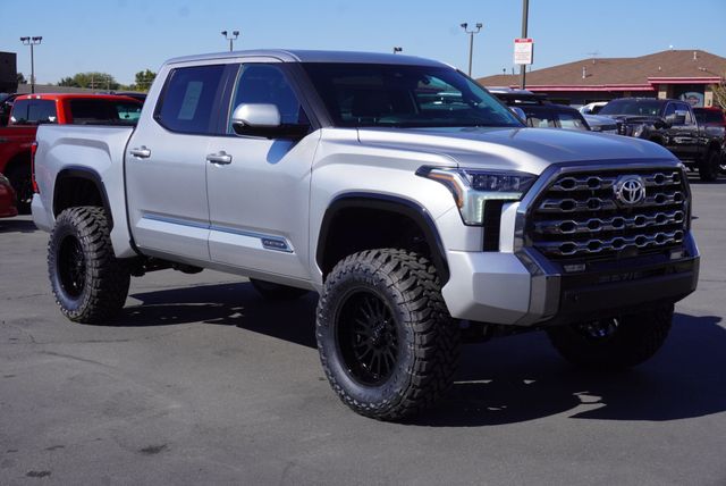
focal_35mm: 52
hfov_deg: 37.8
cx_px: 363
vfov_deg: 25.8
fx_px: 1060
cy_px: 243
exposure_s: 1/160
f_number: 11
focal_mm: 35
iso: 100
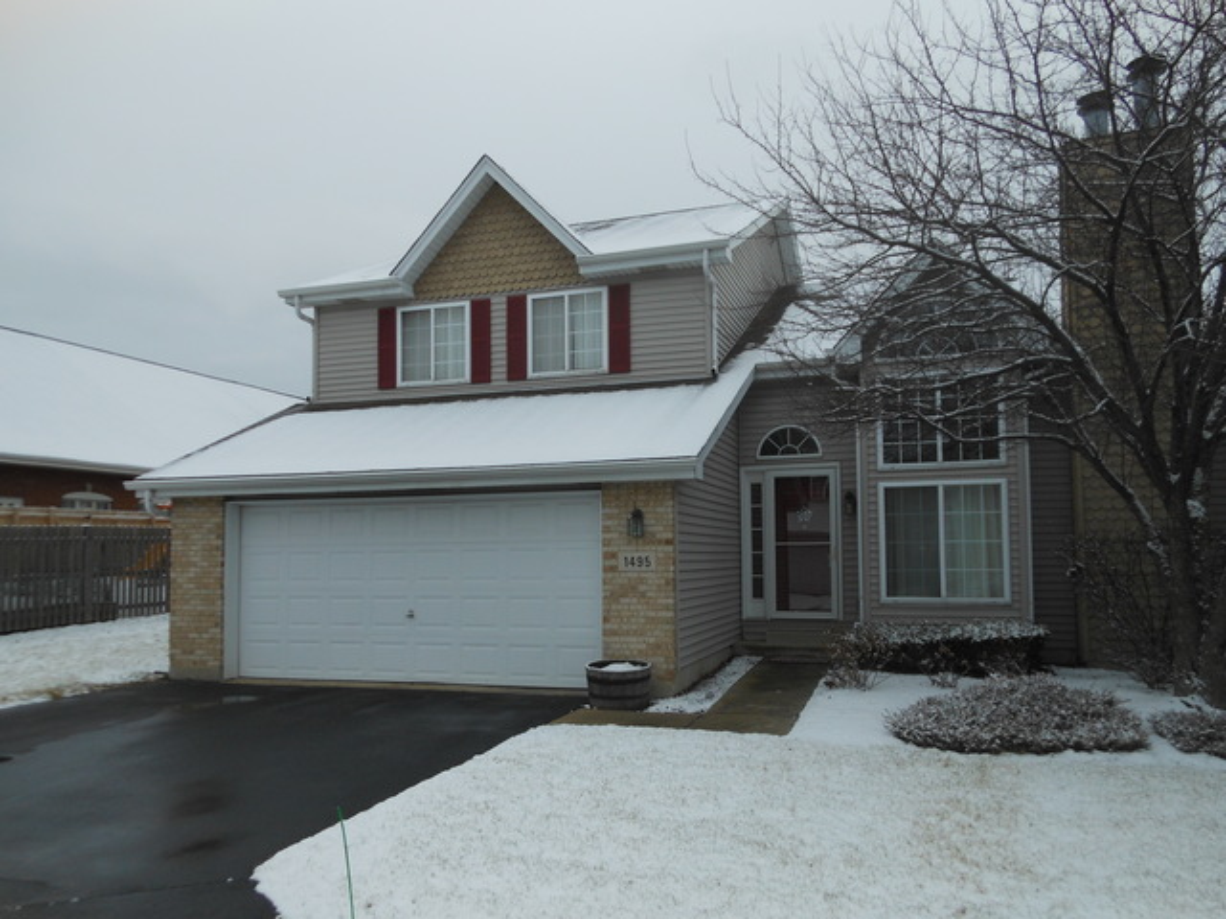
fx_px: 885
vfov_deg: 54.9
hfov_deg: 69.4
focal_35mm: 25
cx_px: 613
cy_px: 460
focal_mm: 4.5
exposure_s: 1/640
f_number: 3.2
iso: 80
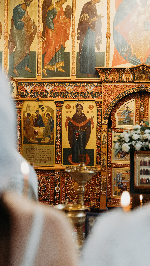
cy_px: 140
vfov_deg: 32.3
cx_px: 76
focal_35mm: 65
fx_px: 460
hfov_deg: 18.5
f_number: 2.8
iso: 1250
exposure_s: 1/200
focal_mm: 57.5
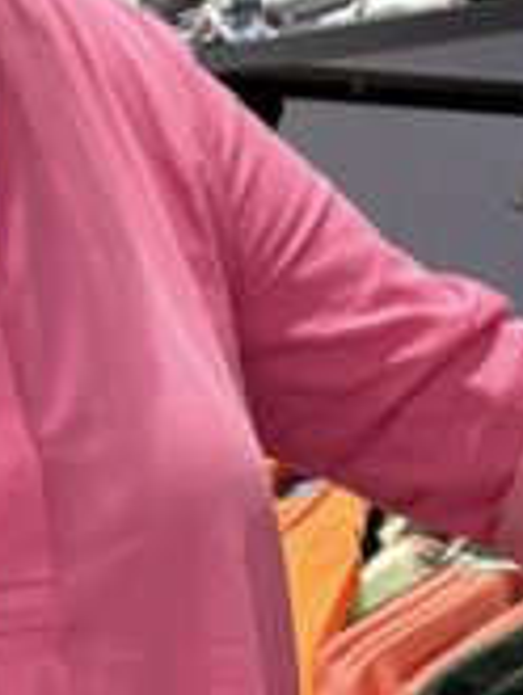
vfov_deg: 11.5
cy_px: 1171
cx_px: 751
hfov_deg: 9.0
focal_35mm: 161
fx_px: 3239
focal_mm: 5.96
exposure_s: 1/100
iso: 64
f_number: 1.6
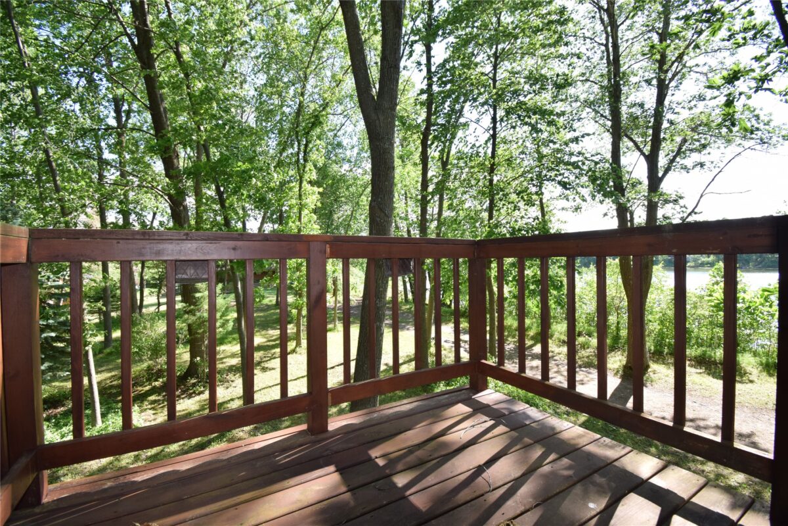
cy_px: 263
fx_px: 328
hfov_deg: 100.4
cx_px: 394
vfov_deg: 77.3
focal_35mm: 15
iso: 320
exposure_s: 1/200
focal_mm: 10
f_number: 7.1
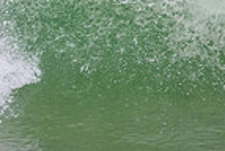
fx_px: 20280
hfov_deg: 0.6
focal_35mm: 3238
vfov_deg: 0.4
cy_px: -6
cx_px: -178
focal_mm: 800
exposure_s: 1/2000
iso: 2200
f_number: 11
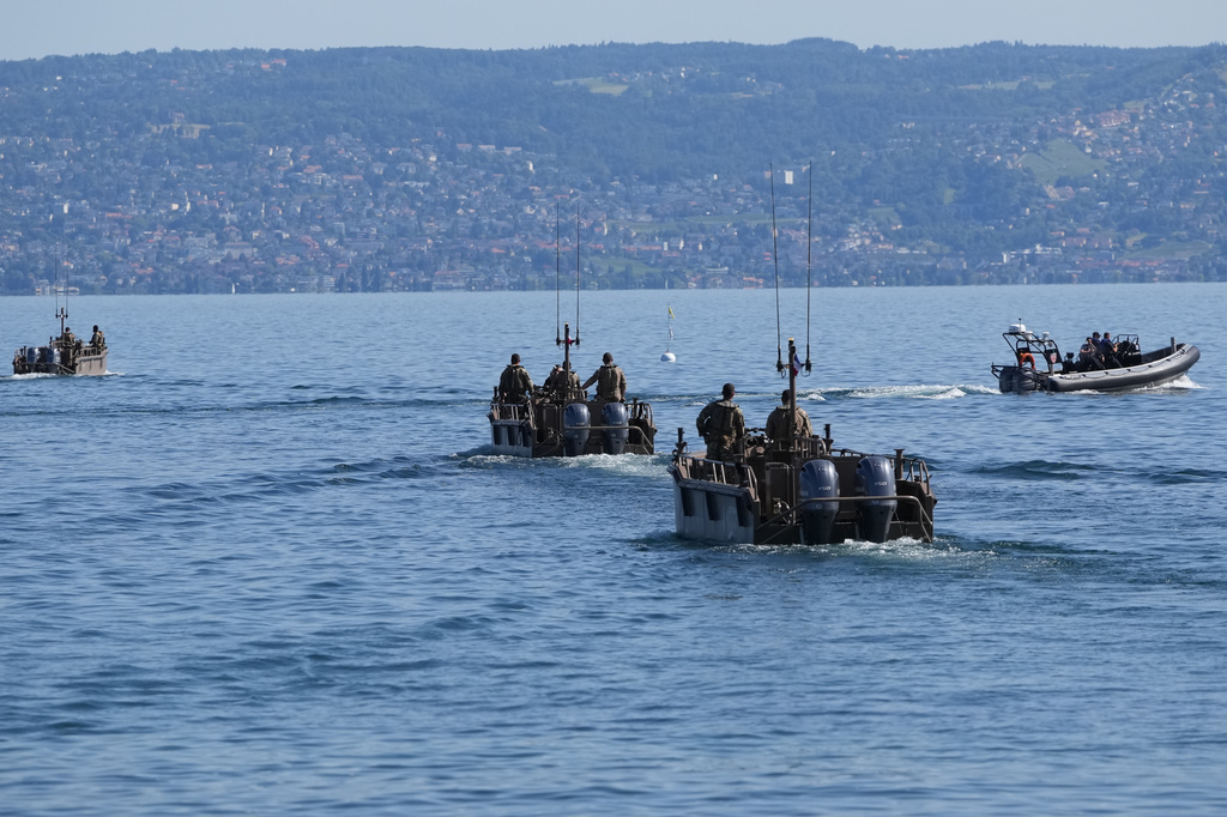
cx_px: 614
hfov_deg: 8.3
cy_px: 408
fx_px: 8415
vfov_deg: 5.6
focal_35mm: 247
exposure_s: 1/10000
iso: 800
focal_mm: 165
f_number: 4
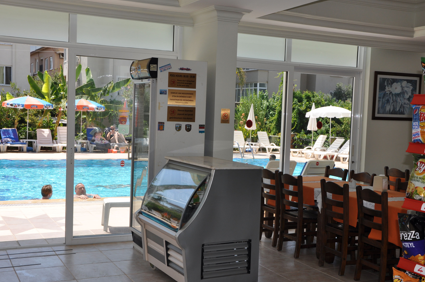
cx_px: 211
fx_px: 554
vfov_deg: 28.6
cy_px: 158
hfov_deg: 42.0
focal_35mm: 47
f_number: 10
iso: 200
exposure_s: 1/200
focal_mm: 26
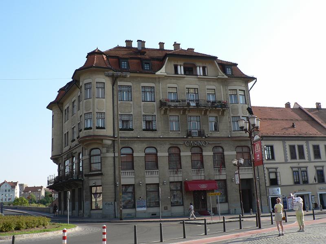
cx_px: 163
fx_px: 339
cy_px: 122
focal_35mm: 36
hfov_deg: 51.4
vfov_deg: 39.7
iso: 80
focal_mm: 6
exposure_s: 1/400
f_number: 4
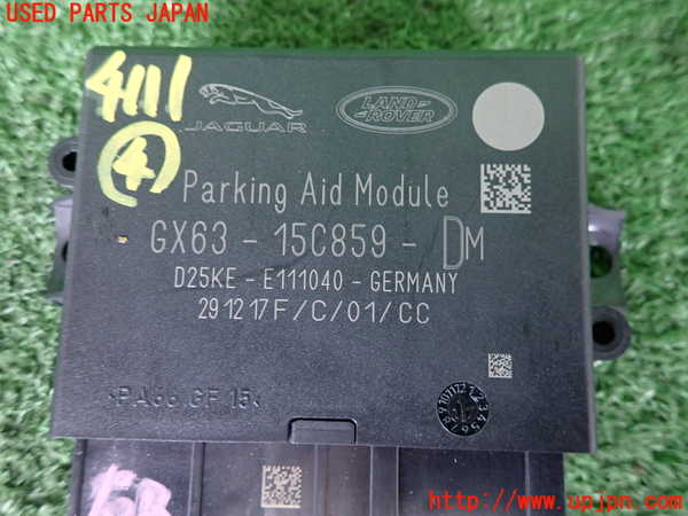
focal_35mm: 25
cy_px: 258
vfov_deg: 54.9
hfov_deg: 69.4
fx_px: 497
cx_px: 344
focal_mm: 4.5
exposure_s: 1/30
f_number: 2
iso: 400
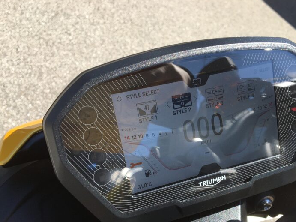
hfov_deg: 43.5
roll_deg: -24.6
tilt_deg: -37.4
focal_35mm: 43
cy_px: 160
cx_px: 185
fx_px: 368
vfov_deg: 33.1
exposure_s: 1/615
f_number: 2.2
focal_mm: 4.15
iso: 25
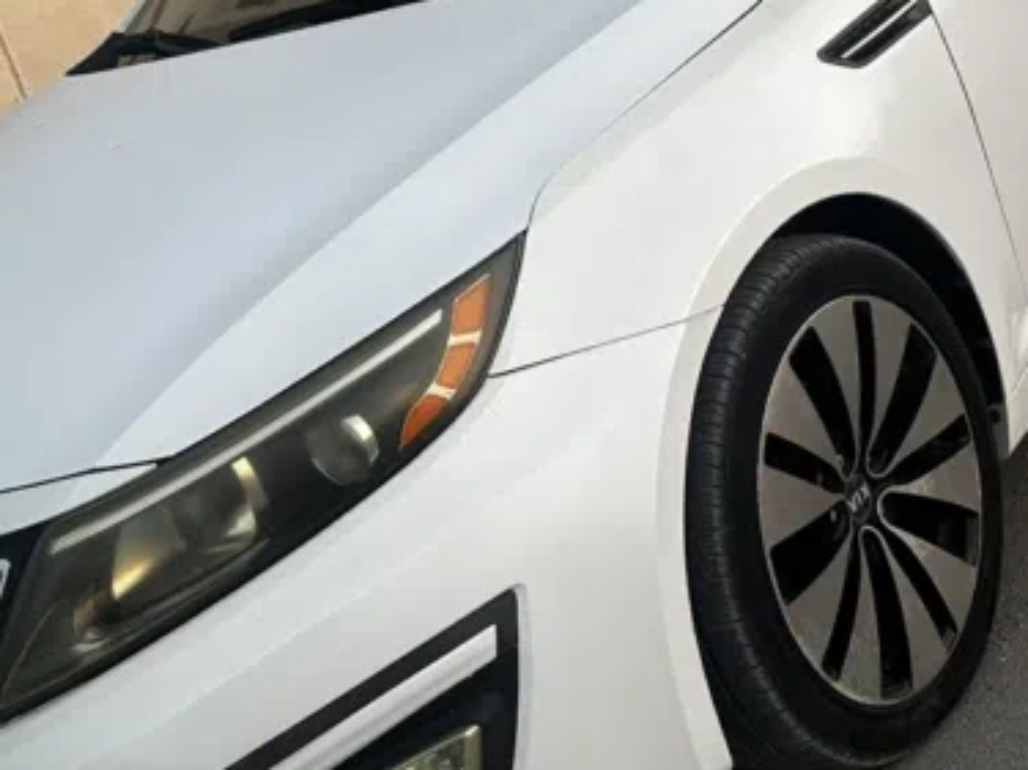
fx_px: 1217
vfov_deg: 34.9
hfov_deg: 45.1
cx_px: 680
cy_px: 271
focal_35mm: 41
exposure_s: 1/126
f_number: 1.78
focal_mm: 6.86
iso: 50
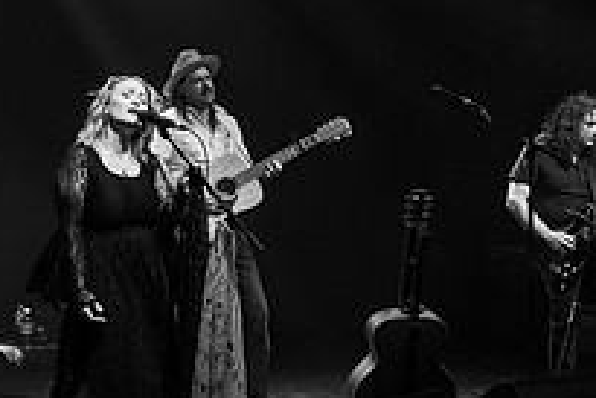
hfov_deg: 19.8
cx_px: 125
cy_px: 141
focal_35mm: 102
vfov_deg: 13.4
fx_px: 1690
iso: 2500
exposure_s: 1/125
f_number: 3.2
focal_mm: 36
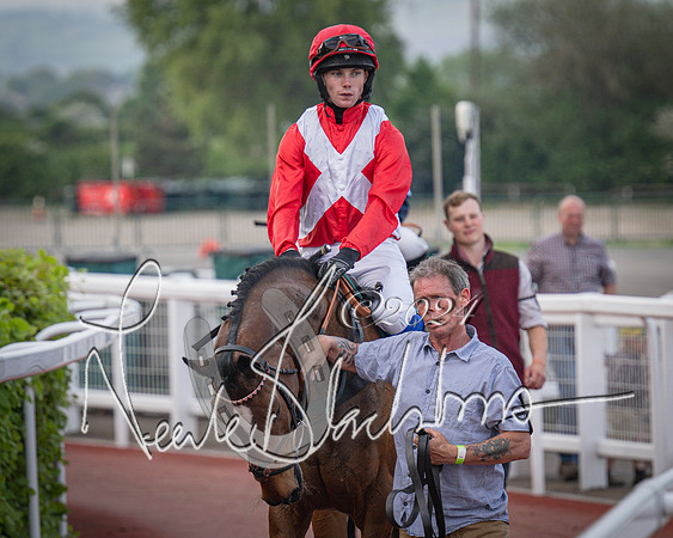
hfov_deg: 5.5
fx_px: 6965
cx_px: 346
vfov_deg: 4.4
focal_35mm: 350
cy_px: 286
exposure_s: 1/800
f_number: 4
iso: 400
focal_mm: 190
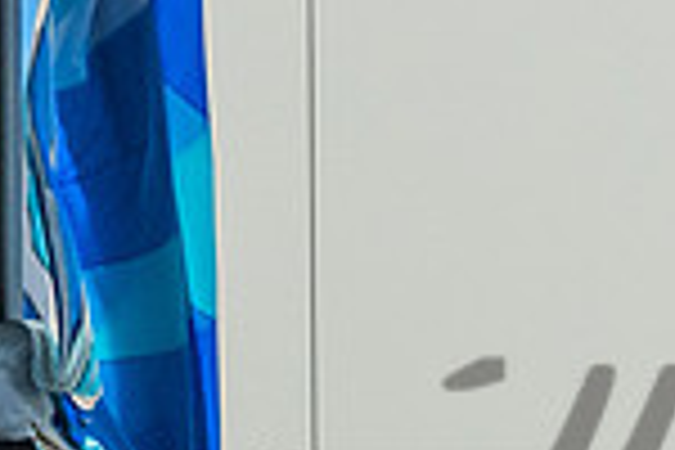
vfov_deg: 0.7
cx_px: -134
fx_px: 34535
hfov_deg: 1.1
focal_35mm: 1842
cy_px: 343
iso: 320
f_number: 6.3
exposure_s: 1/1600
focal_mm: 200
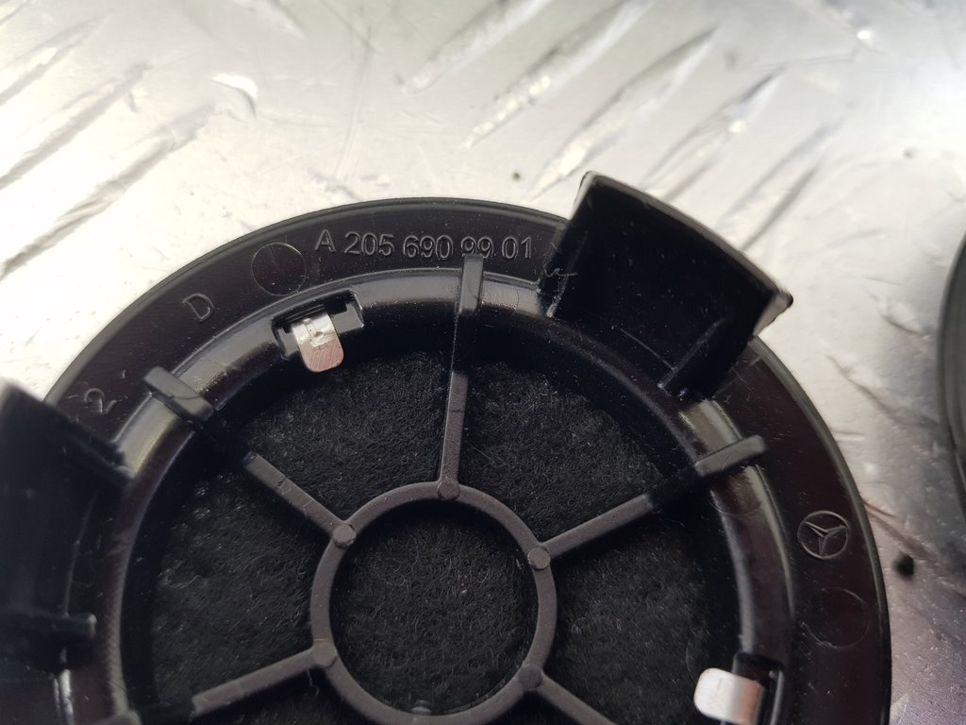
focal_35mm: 26
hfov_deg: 67.3
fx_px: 726
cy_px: 362
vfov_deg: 53.1
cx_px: 483
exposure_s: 1/50
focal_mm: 4.2
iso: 50
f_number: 1.7
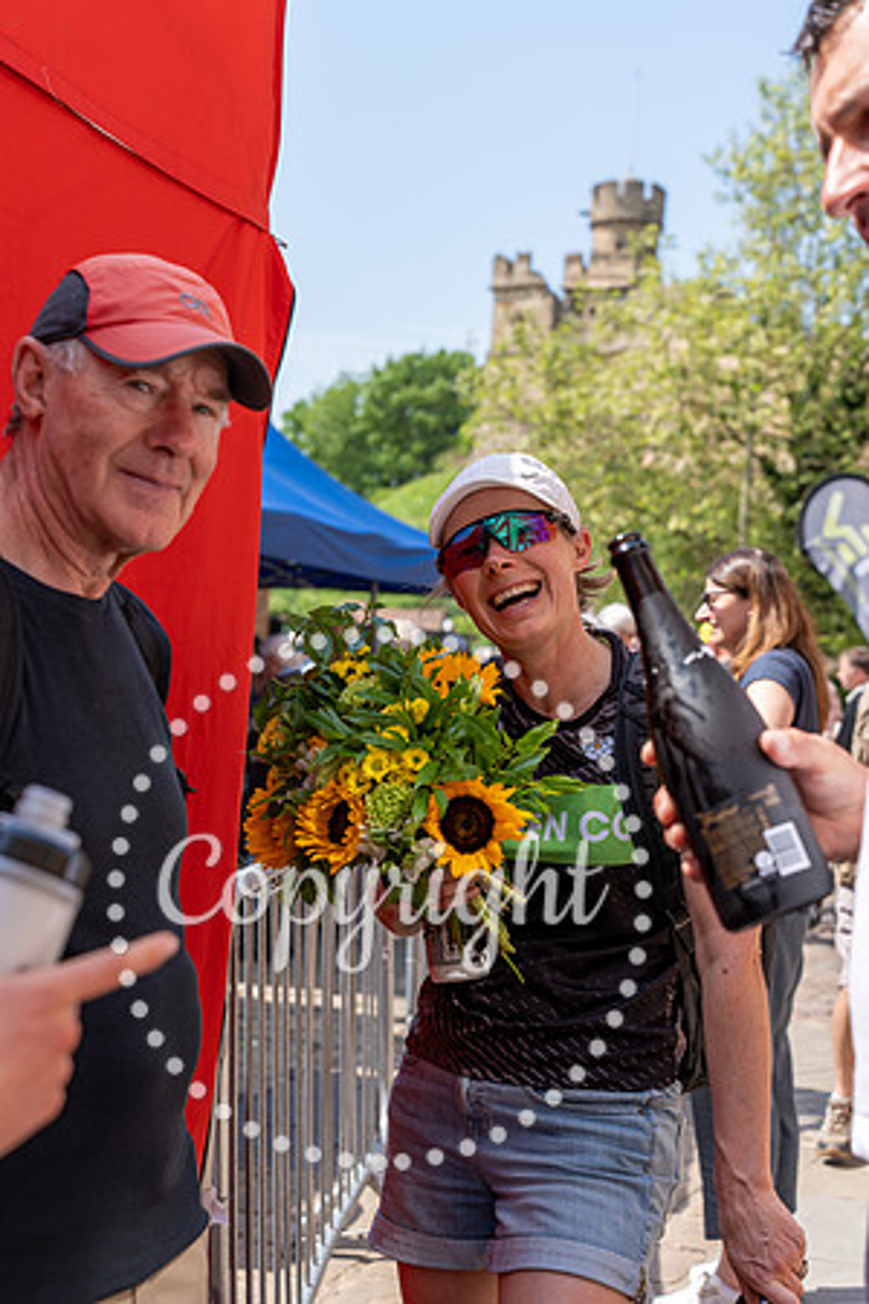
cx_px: 434
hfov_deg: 28.1
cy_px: 652
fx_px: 1738
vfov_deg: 41.1
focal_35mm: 48
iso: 160
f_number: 4.5
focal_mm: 48
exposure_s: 1/800
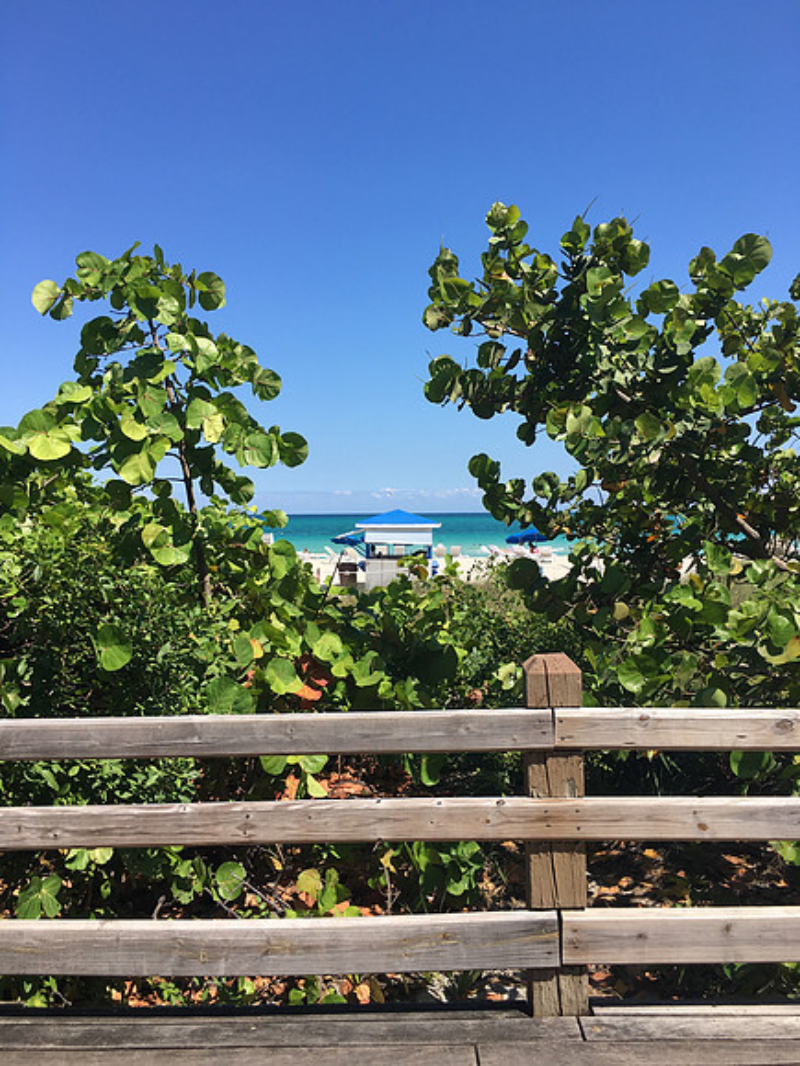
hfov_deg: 48.2
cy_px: 533
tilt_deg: +1.1
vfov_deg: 61.7
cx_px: 400
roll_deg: +1.4
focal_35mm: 29
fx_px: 894
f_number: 2.2
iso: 25
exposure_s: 1/1425
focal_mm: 4.15
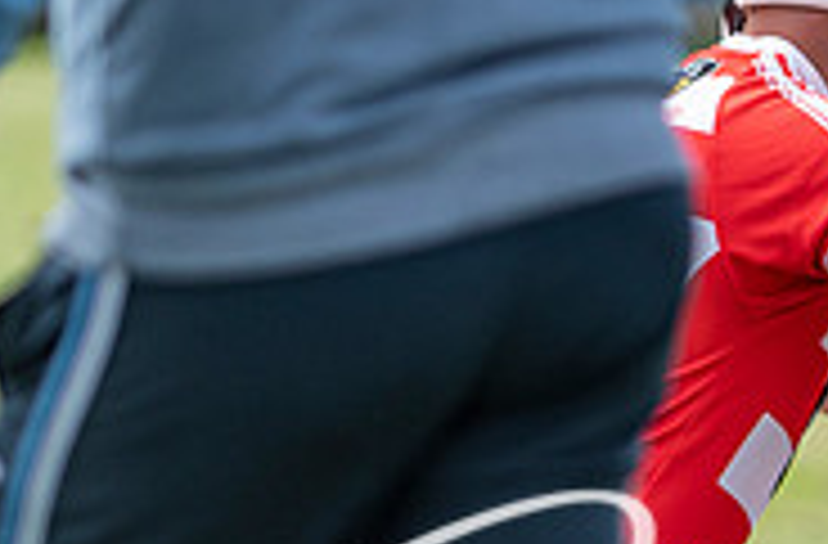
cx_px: 1607
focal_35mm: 1904
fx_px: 43606
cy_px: 527
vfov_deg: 0.7
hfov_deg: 1.1
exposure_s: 1/1600
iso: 100
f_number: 2.8
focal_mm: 300
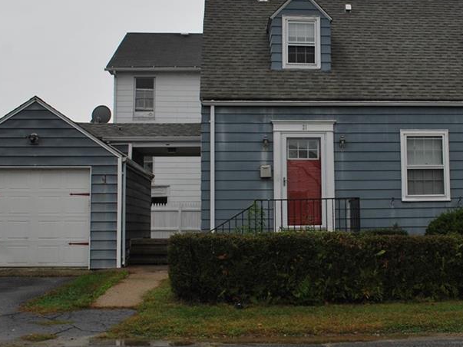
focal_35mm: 54
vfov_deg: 27.0
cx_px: 303
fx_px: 722
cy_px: 145
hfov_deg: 35.3
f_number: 5.6
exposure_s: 1/125
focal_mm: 22
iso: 140
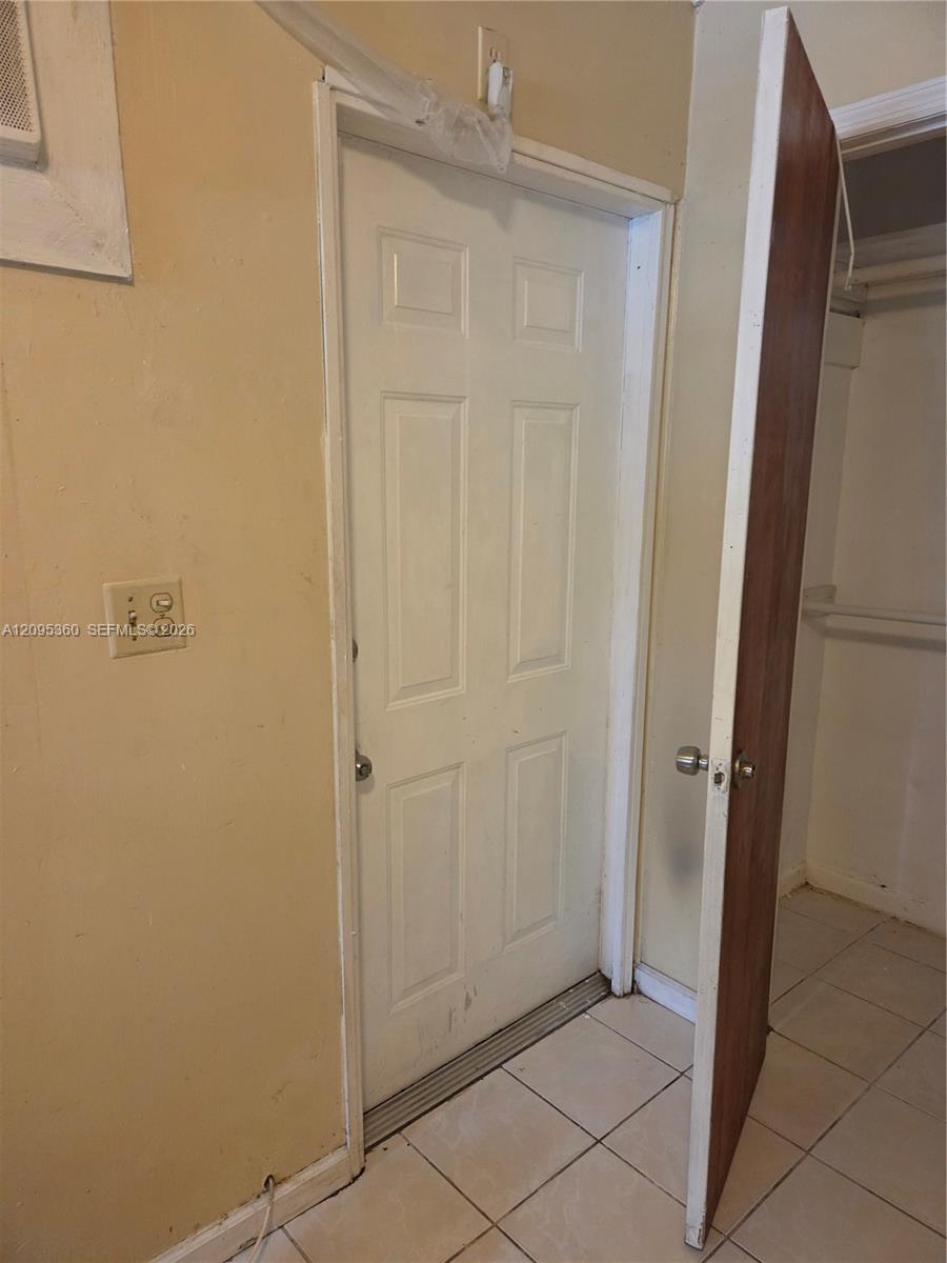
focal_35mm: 23
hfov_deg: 58.9
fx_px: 839
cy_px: 632
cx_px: 474
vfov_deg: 73.9
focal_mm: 5.4
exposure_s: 1/120
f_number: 1.8
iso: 1000
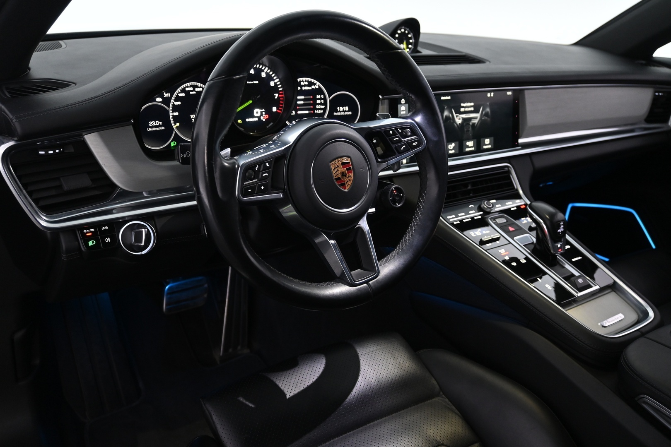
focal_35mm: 32
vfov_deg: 41.7
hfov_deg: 59.5
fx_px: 587
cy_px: 224
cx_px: 336
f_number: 4
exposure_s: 1/30
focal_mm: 21
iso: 1100
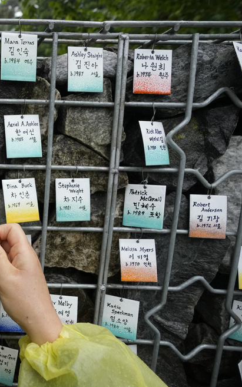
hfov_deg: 36.0
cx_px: -48
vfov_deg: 68.4
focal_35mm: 27
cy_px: 191
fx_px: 285
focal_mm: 17
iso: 2000
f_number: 5.6
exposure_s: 1/500
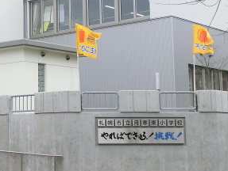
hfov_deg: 19.4
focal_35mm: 98
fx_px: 646
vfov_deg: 15.1
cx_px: -6
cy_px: 56
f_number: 4.2
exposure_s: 1/250
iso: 125
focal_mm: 7.87
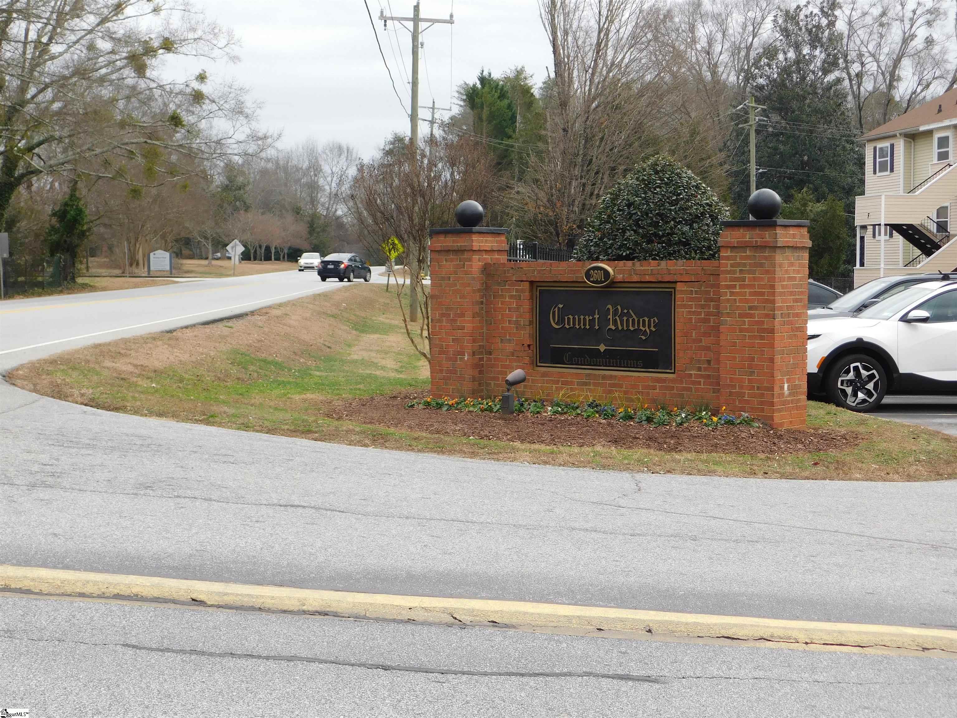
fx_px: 1631
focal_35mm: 59
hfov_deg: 32.7
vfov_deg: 24.8
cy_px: 359
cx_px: 478
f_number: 4
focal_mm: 10.4
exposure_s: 1/200
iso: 125
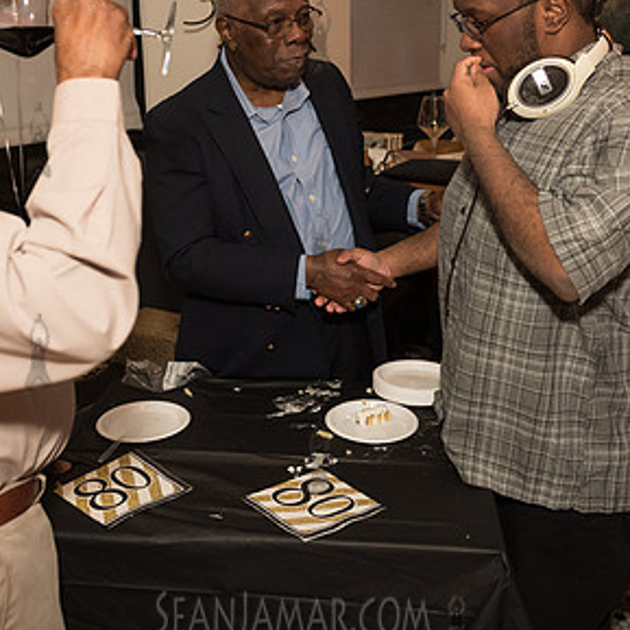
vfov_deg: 40.7
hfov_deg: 40.9
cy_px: 245
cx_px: 318
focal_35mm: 41
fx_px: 844
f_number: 3.5
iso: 1250
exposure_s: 1/400
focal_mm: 24
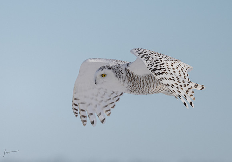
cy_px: 104
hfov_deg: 1.9
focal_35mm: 1056
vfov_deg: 1.3
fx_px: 6907
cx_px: 53
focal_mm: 500
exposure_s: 1/2500
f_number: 5.6
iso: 640
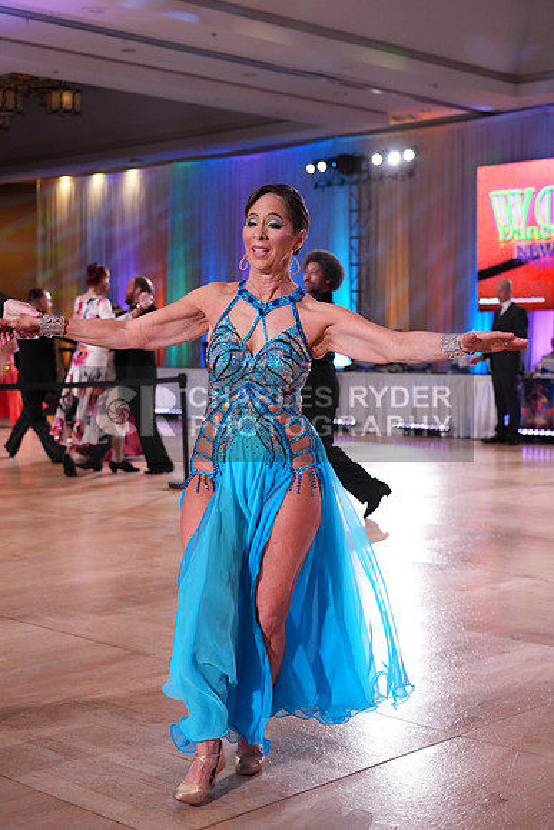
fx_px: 1223
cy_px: 415
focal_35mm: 53
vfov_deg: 37.5
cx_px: 277
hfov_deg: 25.5
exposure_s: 1/500
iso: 2500
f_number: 4
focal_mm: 53
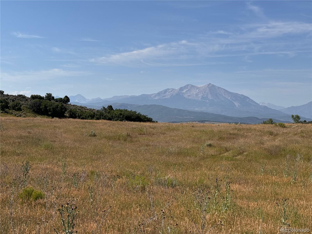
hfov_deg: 39.7
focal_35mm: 48
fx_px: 433
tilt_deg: -0.6
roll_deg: +1.0
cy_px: 117
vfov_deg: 30.3
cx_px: 156
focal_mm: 6.76
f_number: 1.78
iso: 64
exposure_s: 1/6410
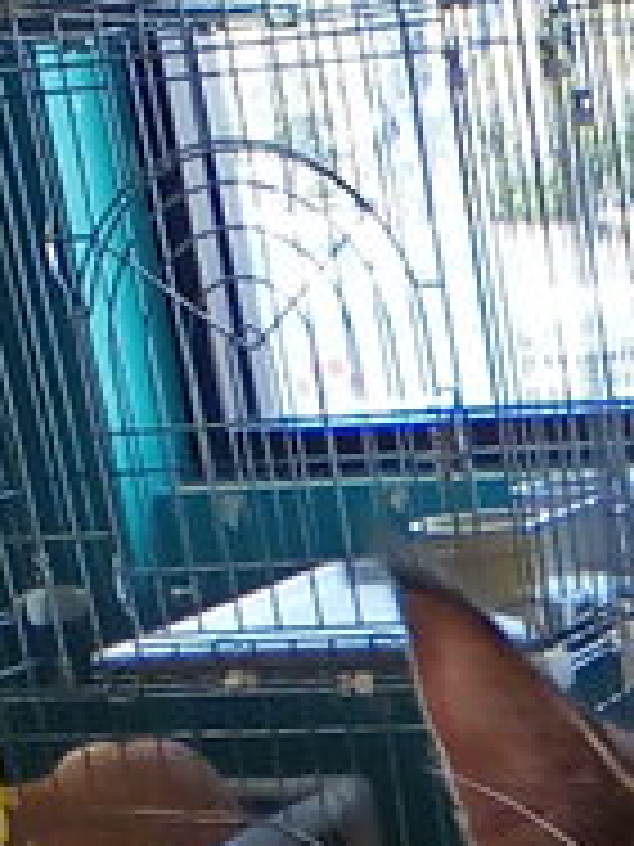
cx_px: 899
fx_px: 2686
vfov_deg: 16.1
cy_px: 1334
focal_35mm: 110
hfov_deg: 12.9
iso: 190
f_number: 2.4
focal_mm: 2.38
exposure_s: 1/30
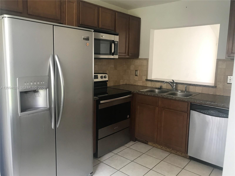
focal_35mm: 28
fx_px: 190
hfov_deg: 63.4
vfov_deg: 49.7
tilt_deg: -7.4
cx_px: 118
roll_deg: -0.4
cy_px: 88
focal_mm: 3.99
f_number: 1.8
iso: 40
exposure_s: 1/20
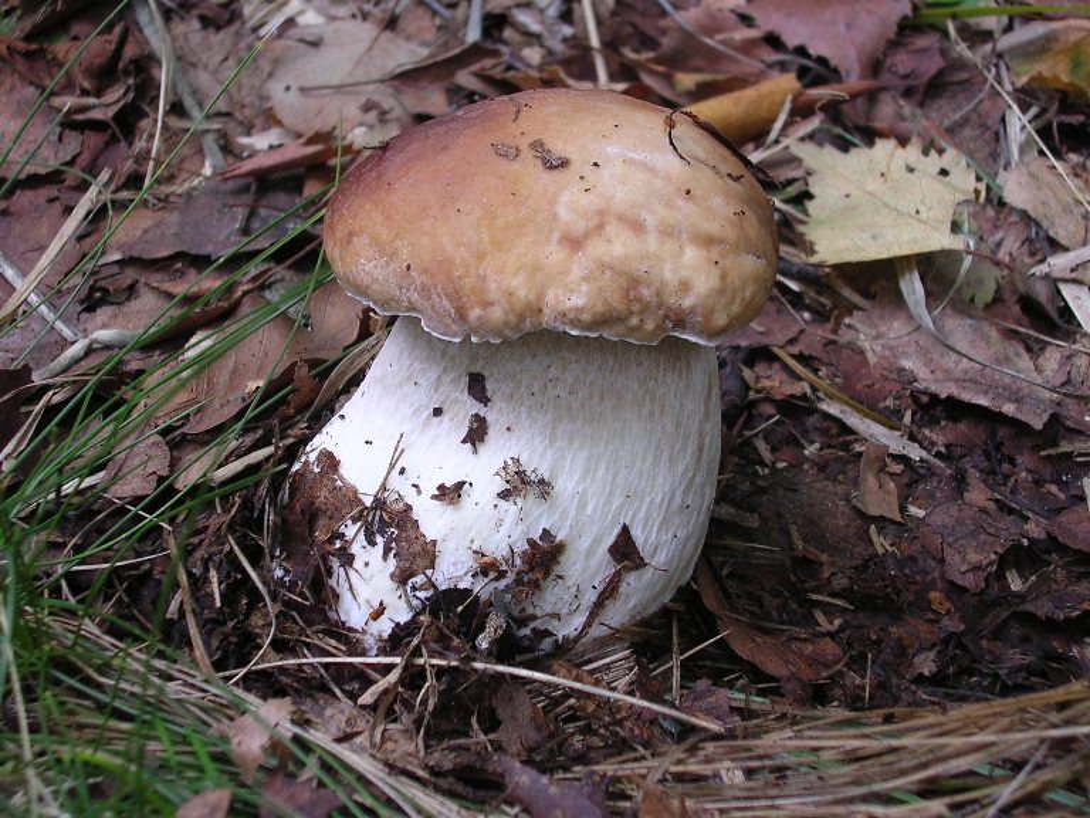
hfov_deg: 32.2
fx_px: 1889
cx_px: 545
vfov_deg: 24.4
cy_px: 409
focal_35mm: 60
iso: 101
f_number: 3.4
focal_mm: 9.1
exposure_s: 1/3.8
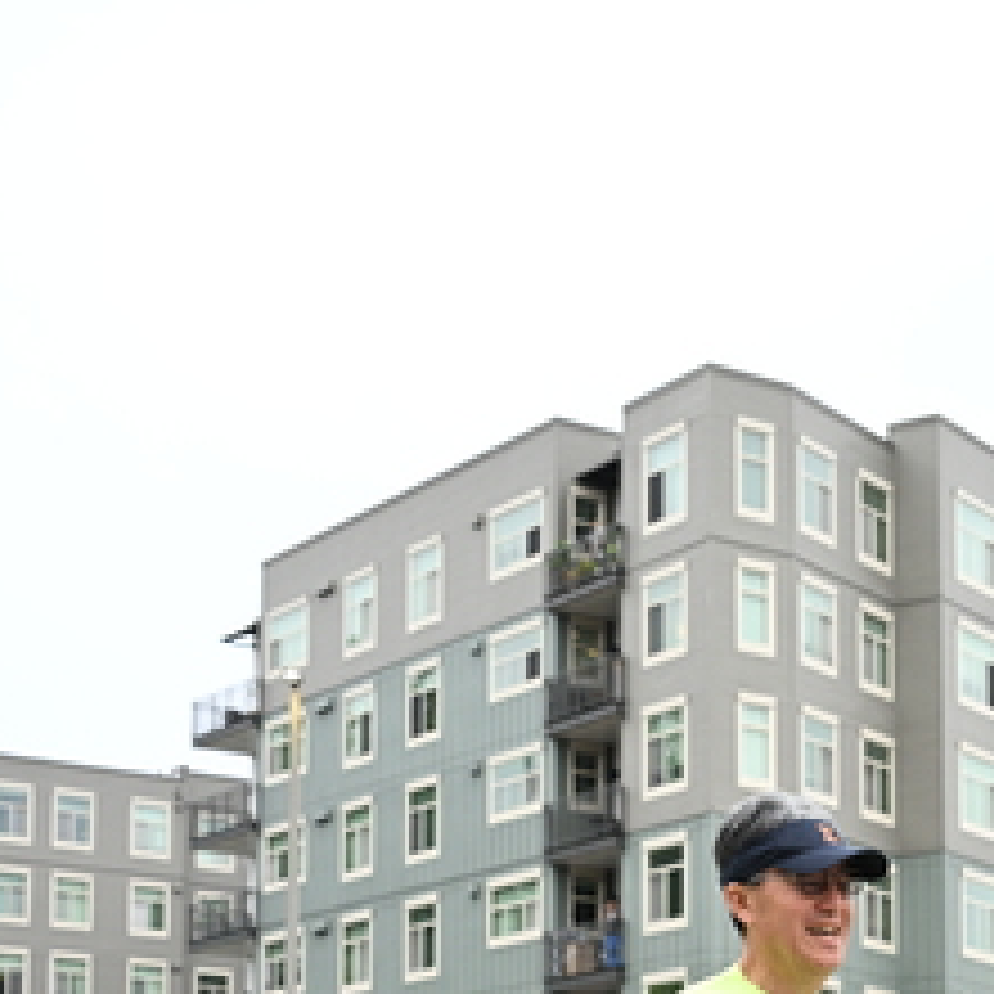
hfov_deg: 22.7
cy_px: 1034
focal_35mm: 76
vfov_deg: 21.8
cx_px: 641
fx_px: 2469
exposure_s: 1/800
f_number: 4
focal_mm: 36
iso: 1600
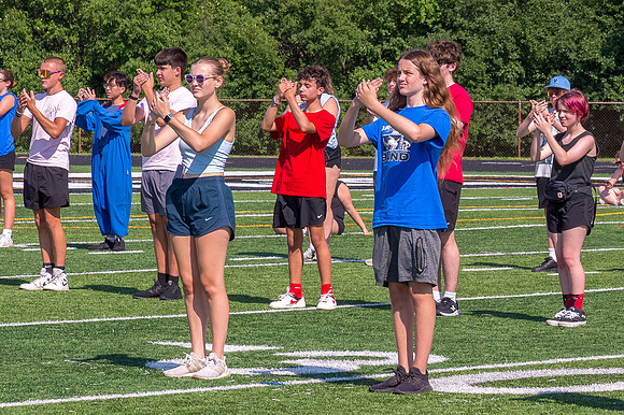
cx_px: 689
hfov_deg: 9.7
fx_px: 3636
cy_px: 166
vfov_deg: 6.5
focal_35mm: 210
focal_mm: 95
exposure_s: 1/500
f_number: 13
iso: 1250
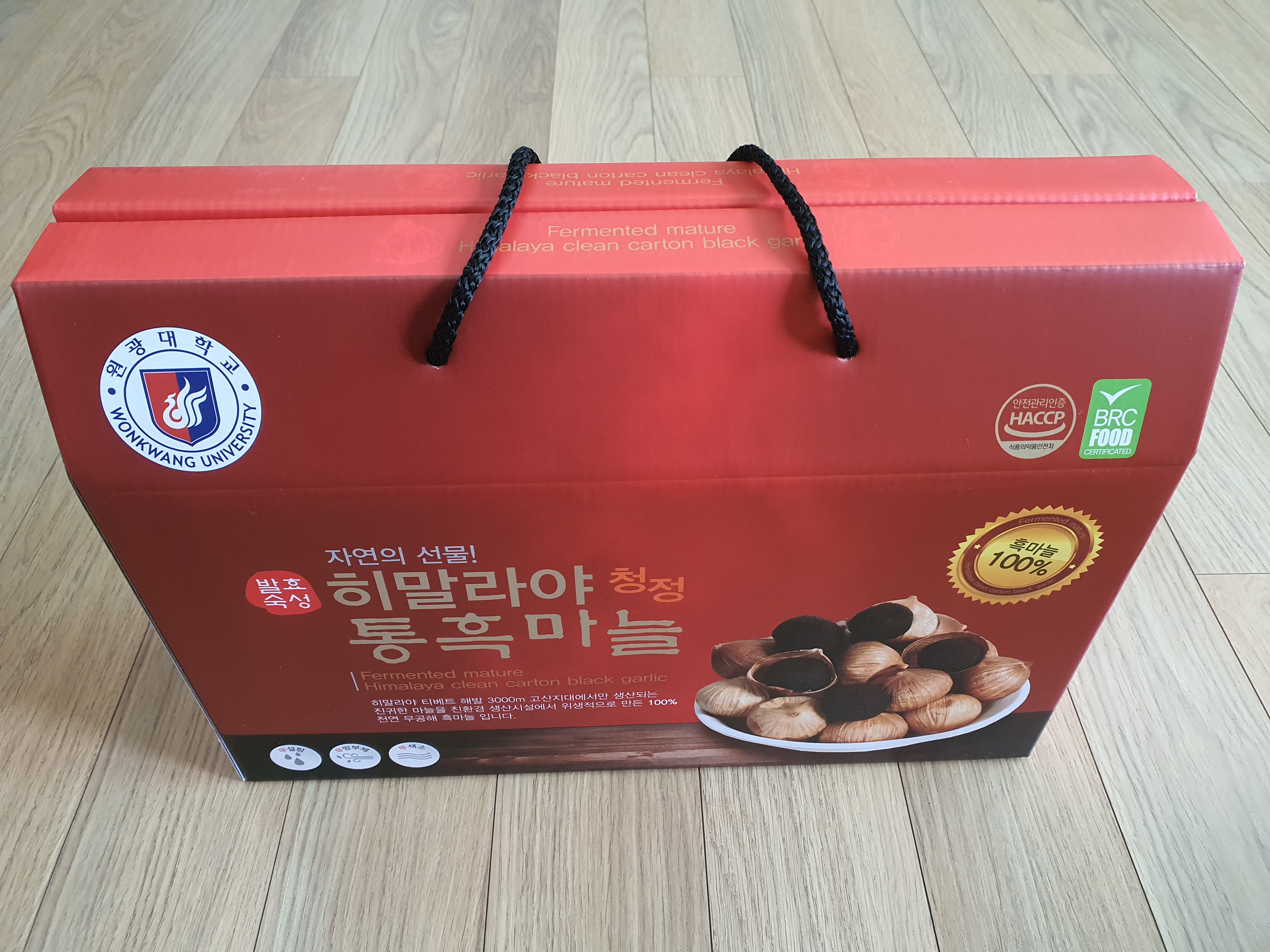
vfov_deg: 53.1
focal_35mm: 26
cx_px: 635
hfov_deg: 67.3
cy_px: 476
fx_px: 954
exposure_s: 1/40
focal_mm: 4.3
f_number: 2.4
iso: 250
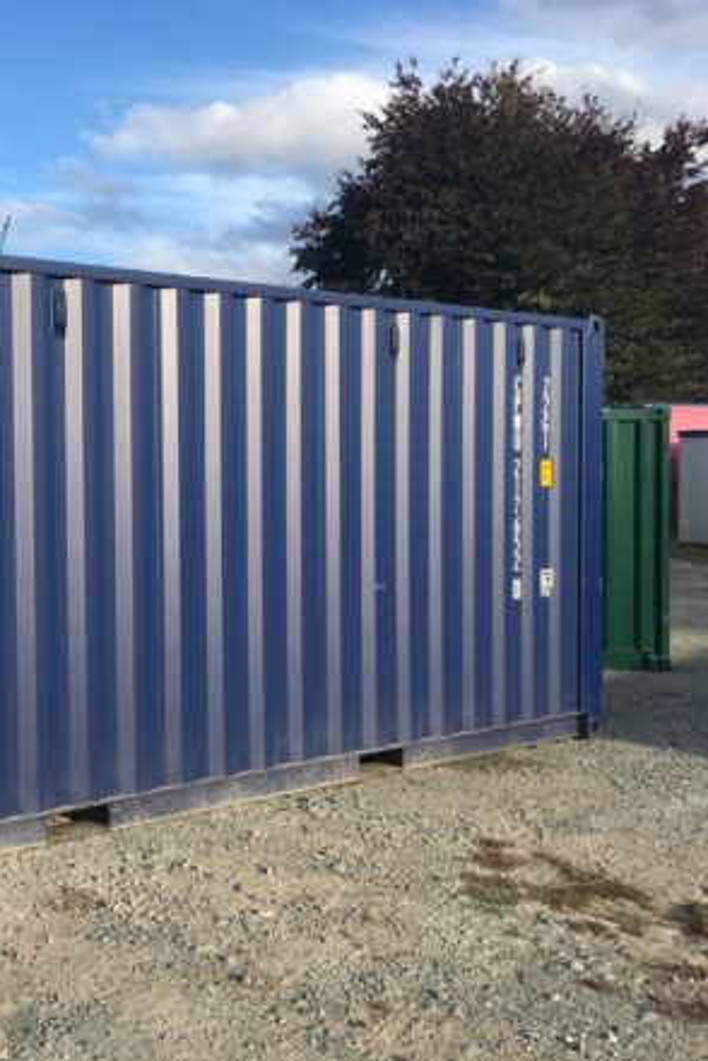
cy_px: 522
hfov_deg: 30.2
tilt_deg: -0.6
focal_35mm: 41
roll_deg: +1.8
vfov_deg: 47.4
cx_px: -12
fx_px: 1209
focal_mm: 4.15
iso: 25
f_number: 2.2
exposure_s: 1/739
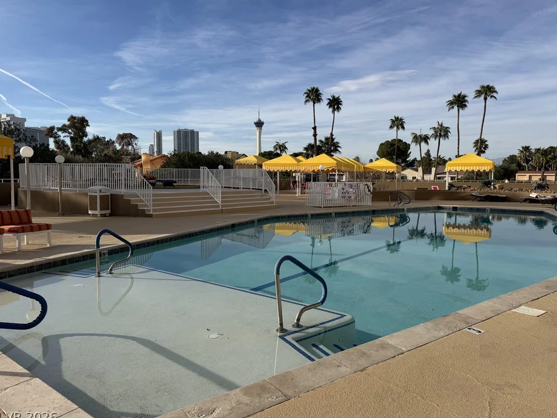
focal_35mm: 25
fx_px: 402
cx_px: 285
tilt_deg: -3.8
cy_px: 208
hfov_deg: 69.4
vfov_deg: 54.9
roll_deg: -0.4
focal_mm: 6.76
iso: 80
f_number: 1.78
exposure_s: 1/6711
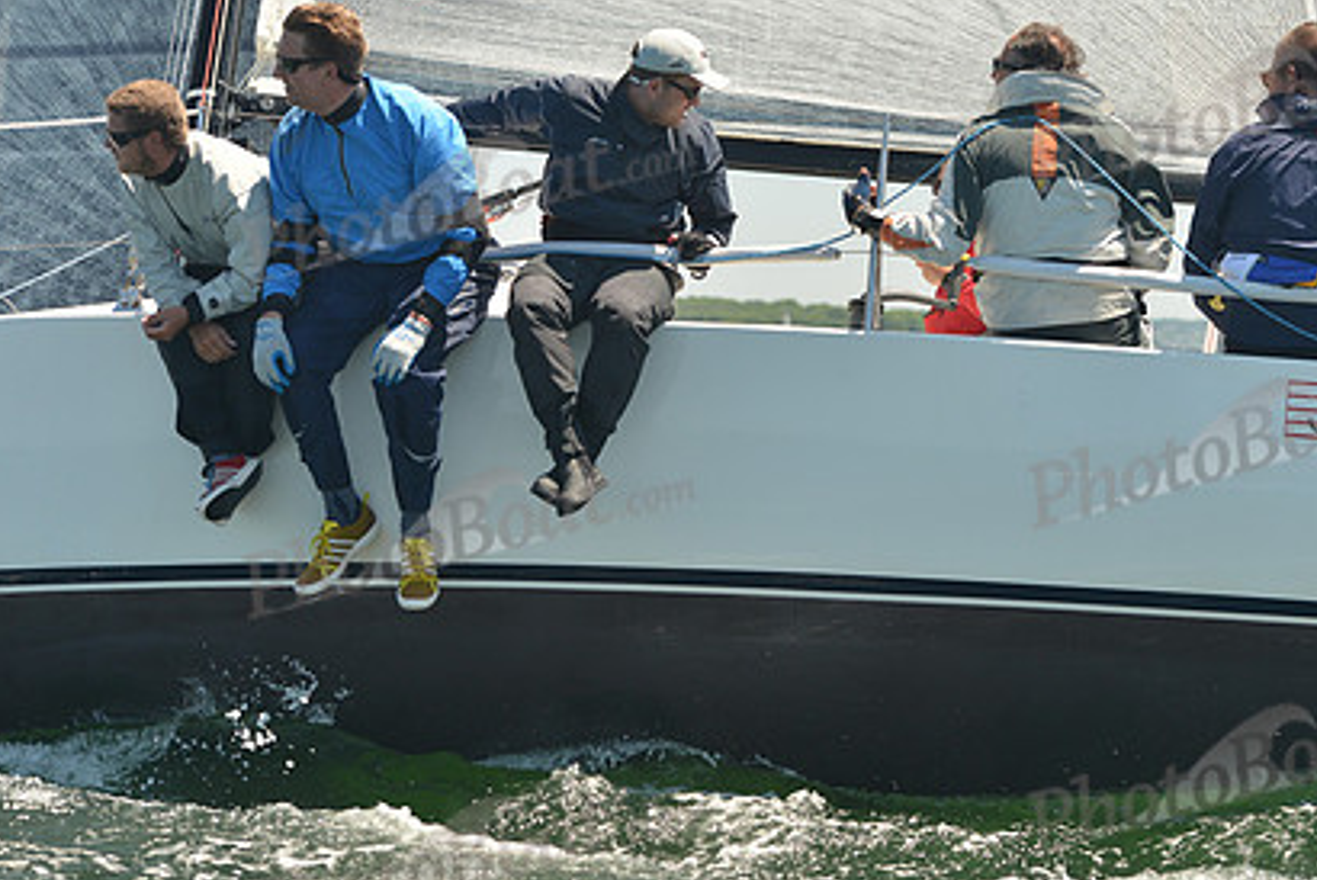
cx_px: 864
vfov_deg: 11.8
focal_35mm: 116
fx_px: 4247
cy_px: 323
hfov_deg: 17.6
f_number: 4.5
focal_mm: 82
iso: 400
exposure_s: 1/800
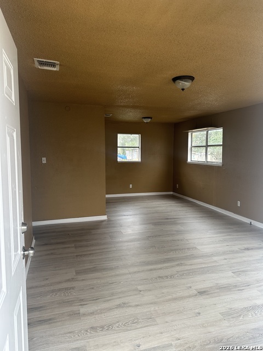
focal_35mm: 24
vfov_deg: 71.6
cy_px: 176
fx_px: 243
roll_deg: -1.0
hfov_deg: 56.8
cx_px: 132
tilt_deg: -5.5
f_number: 1.78
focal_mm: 6.86
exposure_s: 1/121
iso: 125
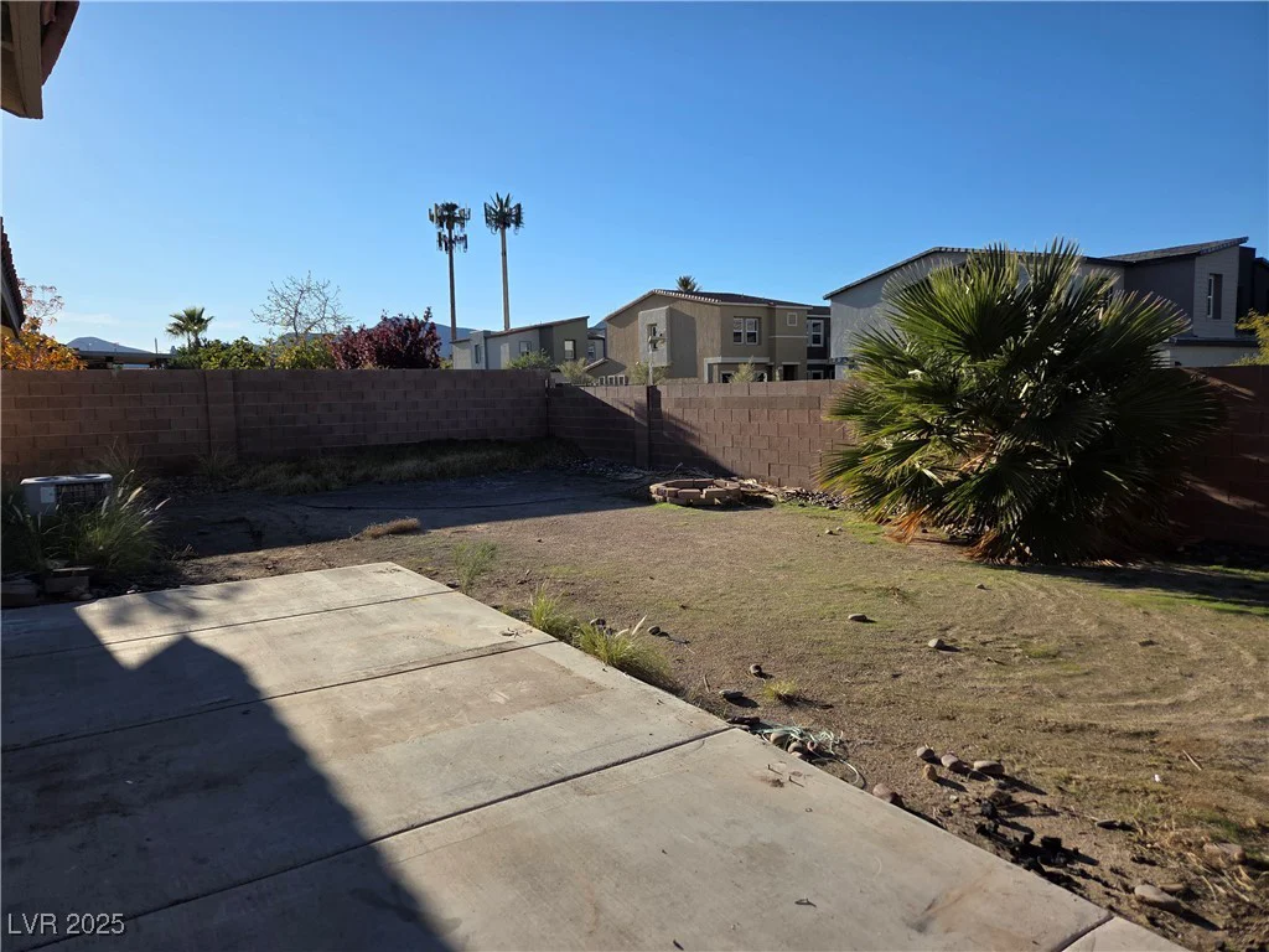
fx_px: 843
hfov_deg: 73.9
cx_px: 634
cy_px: 476
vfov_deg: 58.9
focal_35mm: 23
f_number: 1.8
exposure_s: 1/4663
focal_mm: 5.4
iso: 80
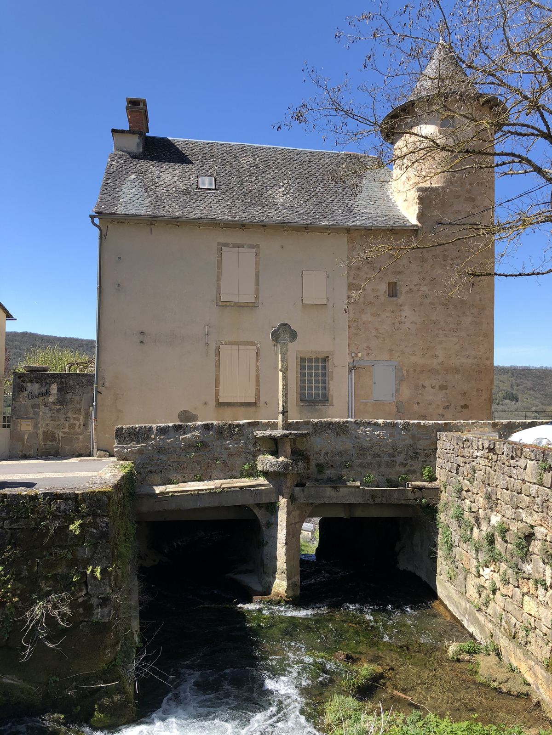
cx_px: 276
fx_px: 595
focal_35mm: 28
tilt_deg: +3.7
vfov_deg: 63.4
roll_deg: +0.5
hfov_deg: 49.7
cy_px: 368
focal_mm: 4
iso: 20
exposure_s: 1/873
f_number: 1.8
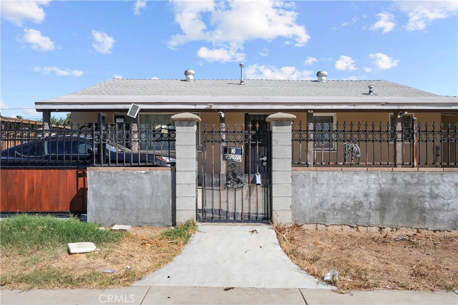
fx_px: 337
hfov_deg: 68.4
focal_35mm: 26
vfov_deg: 48.7
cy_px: 152
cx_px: 229
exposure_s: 1/125
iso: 250
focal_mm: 26.5
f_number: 20
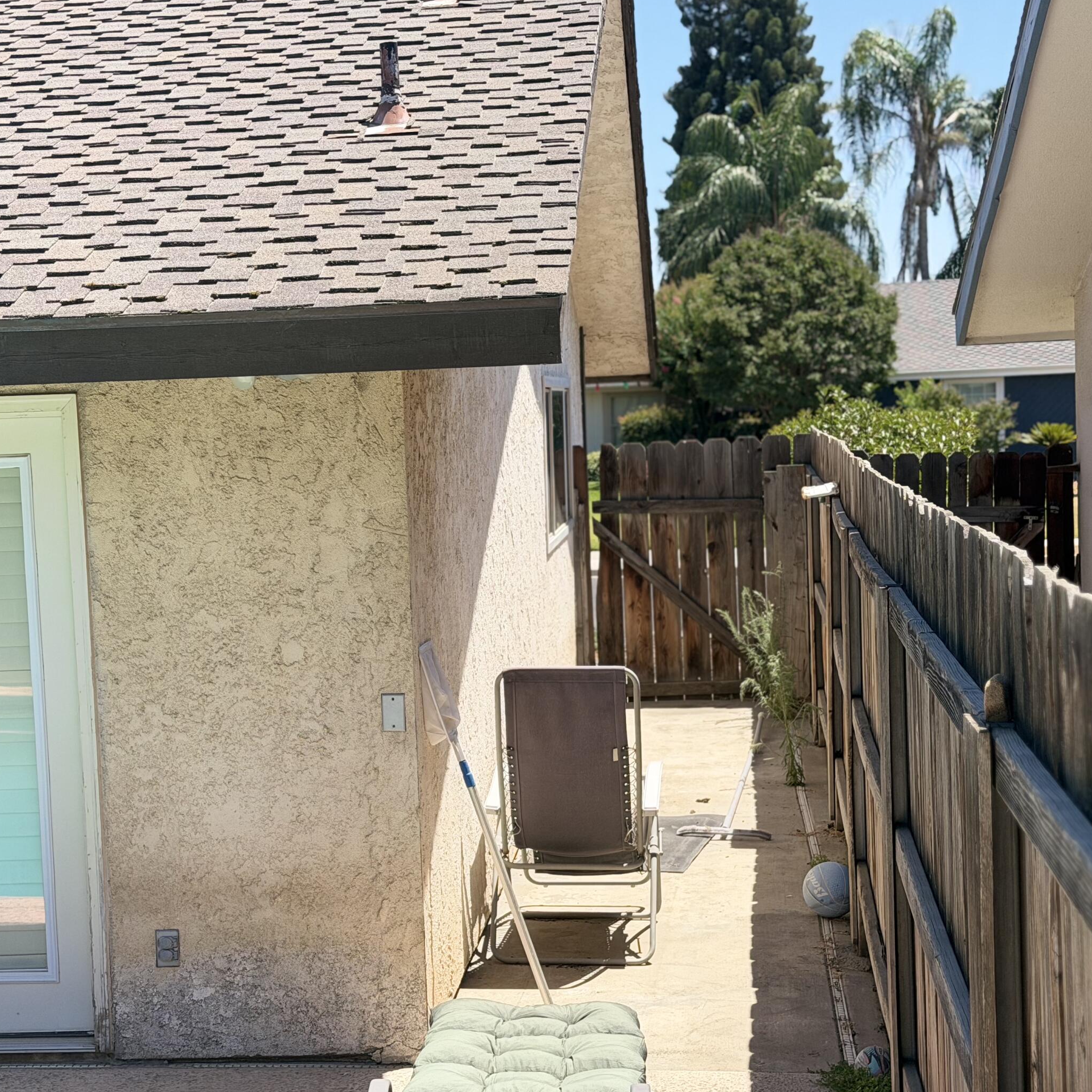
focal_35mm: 62
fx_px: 2213
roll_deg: +1.9
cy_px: 582
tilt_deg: -4.7
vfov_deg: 27.7
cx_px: 493
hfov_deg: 27.7
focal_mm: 6.76
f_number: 1.78
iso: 64
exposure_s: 1/2976
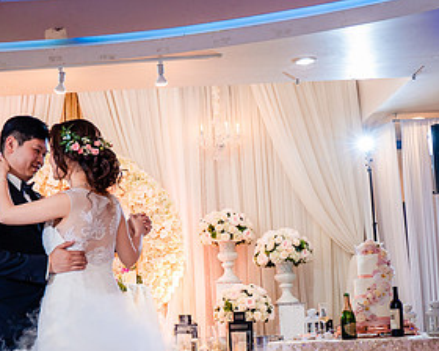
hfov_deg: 27.1
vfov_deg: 22.3
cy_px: 266
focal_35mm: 68
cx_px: 59
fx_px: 884
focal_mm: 28
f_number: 3.5
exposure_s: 1/160
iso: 1000
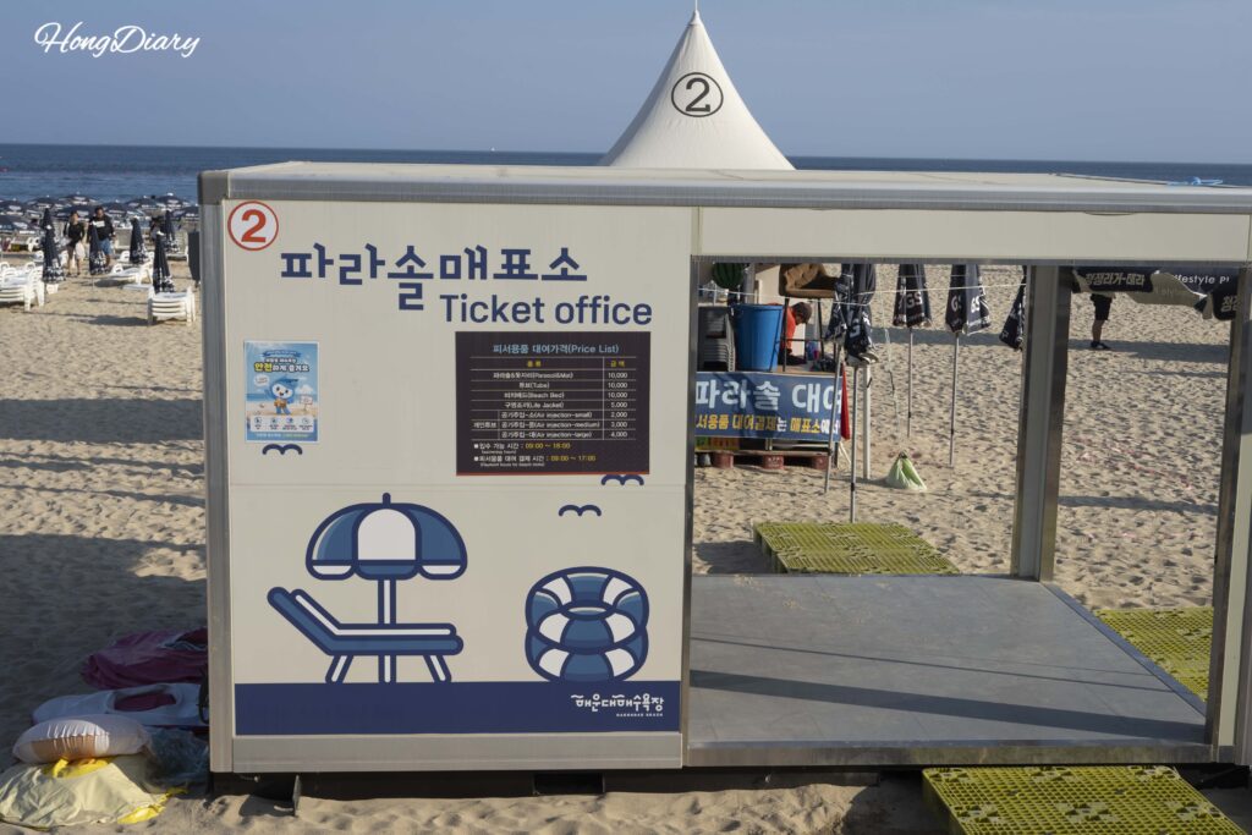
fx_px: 1739
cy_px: 418
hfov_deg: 39.6
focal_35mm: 50
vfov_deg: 27.0
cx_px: 626
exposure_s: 1/160
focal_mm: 50
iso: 100
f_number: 11
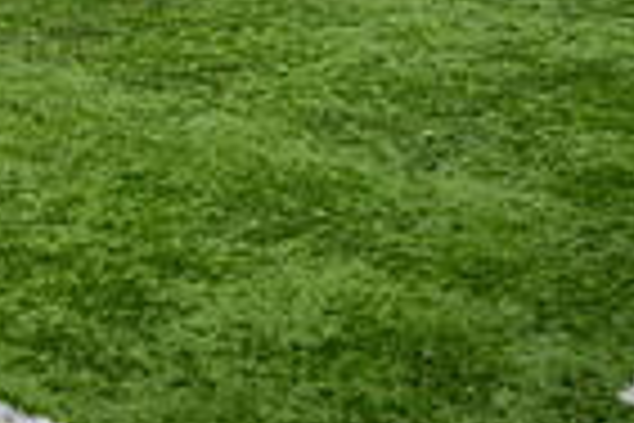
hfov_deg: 20.0
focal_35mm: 99
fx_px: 1743
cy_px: -362
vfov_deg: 12.5
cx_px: 9
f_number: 2.8
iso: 100
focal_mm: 24
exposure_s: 1/500
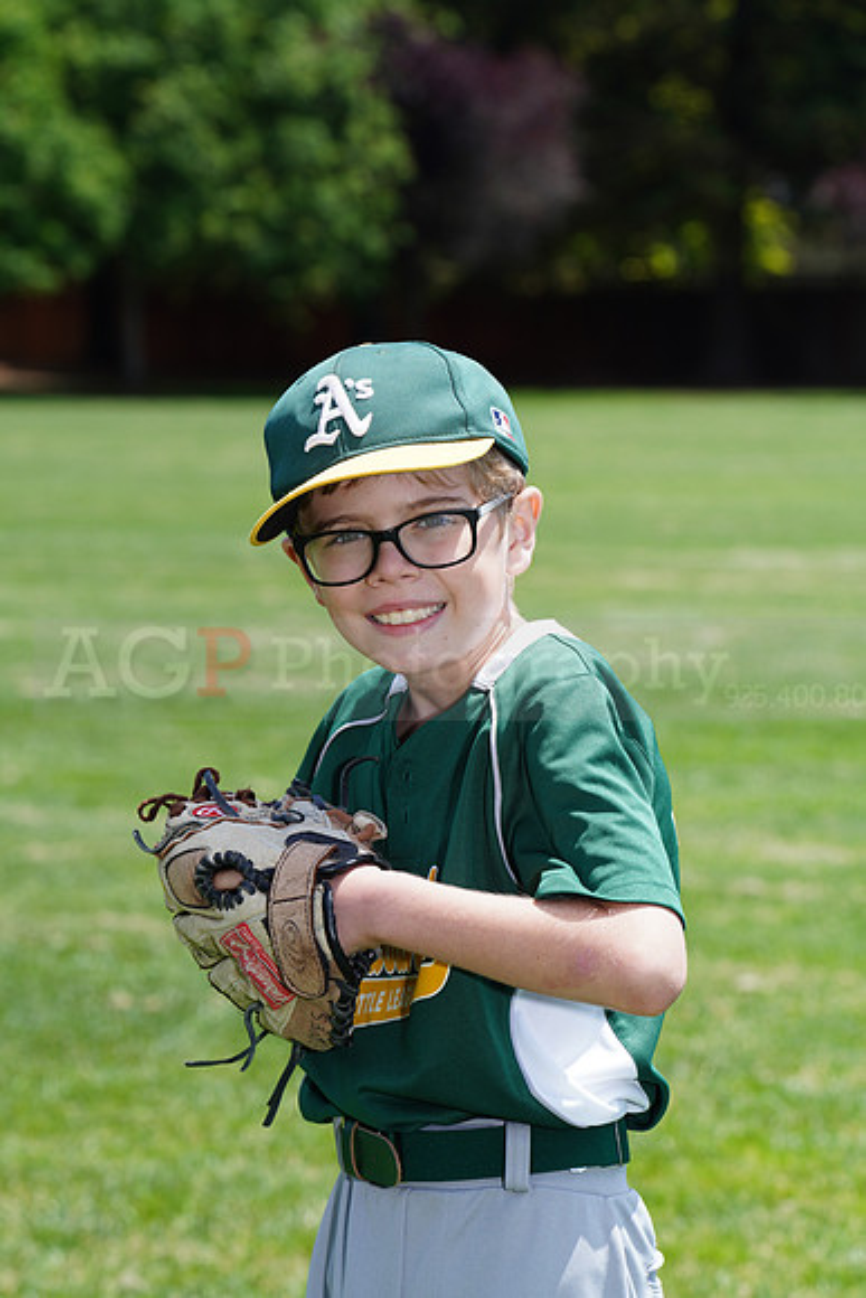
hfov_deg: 7.8
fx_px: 6346
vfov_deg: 11.7
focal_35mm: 176
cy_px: 649
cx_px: 433
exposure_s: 1/200
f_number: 10
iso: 200
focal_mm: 176
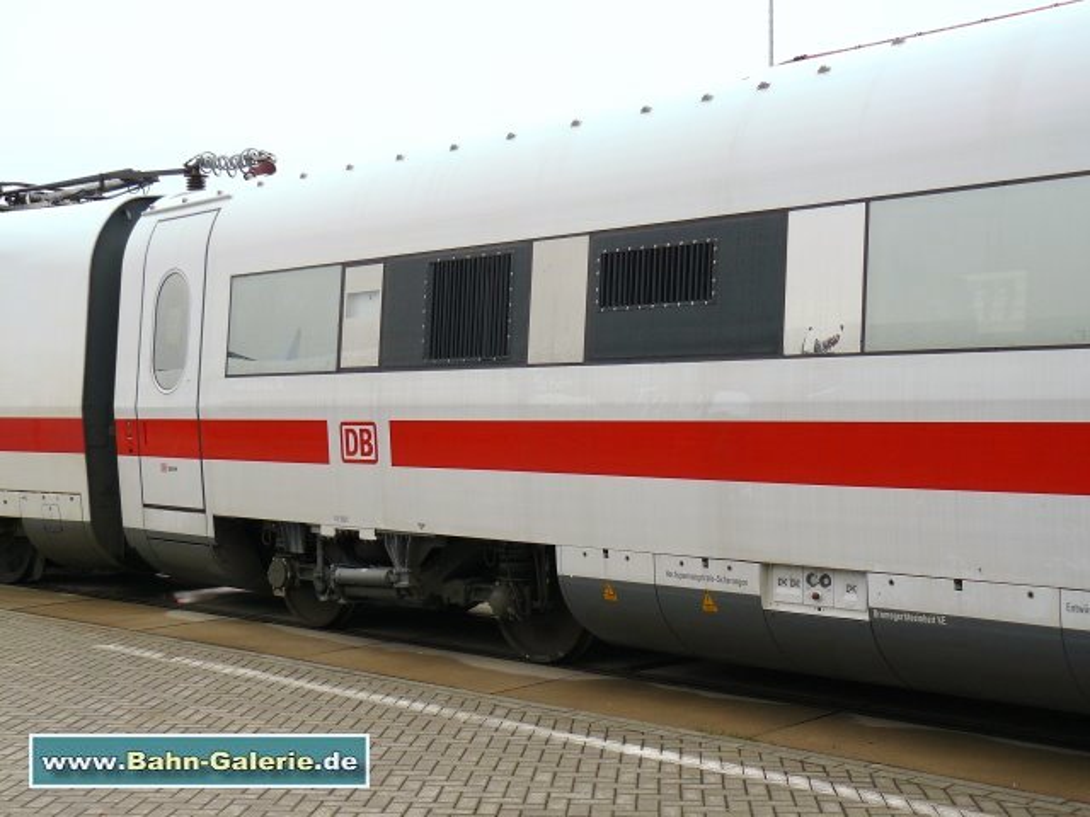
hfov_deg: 38.2
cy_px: 408
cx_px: 545
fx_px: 1574
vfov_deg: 29.1
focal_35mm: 50
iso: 100
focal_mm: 8.3
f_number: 3.2
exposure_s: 1/100
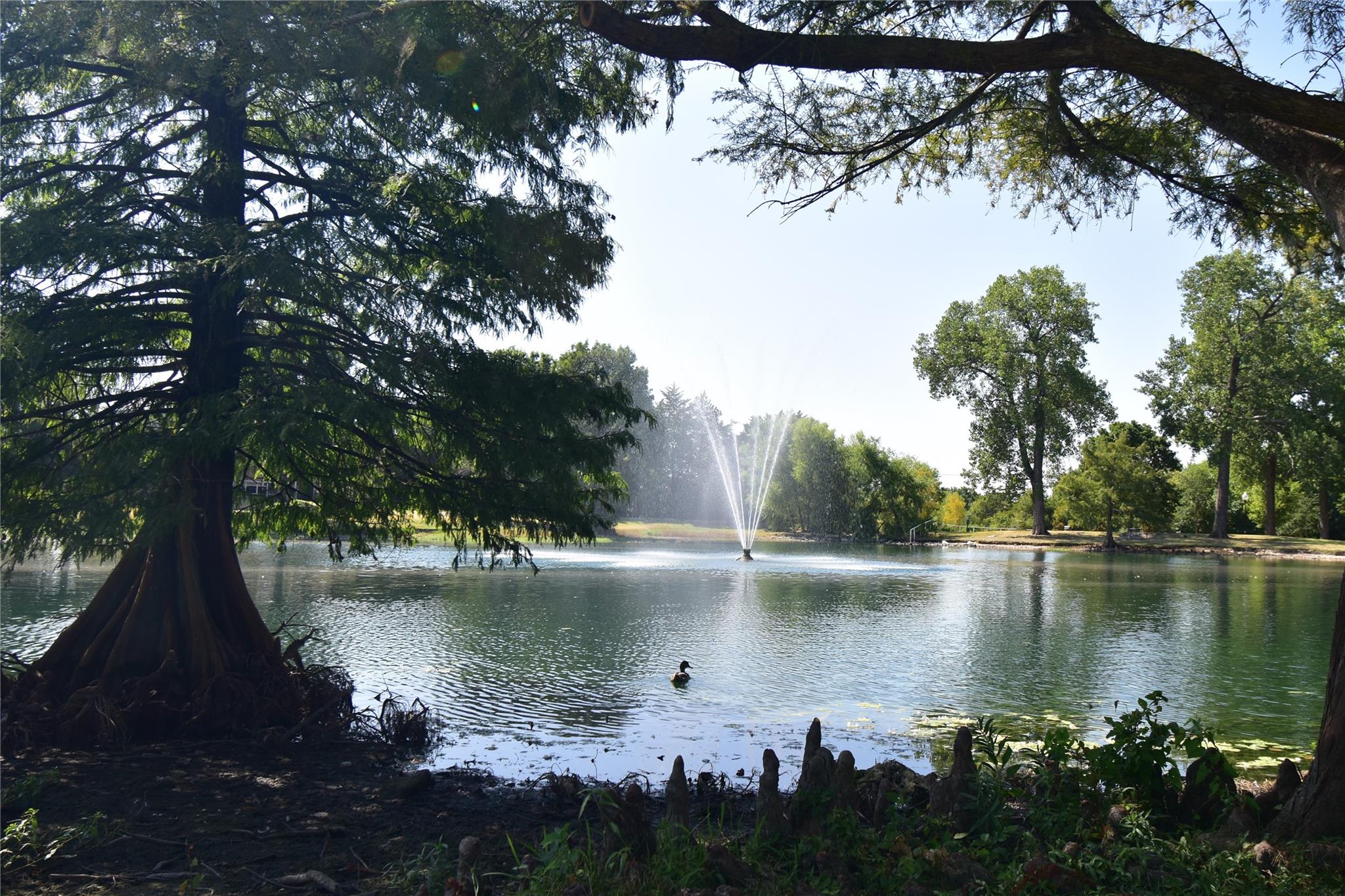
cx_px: 672
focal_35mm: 30
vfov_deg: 43.6
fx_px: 1121
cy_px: 448
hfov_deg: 61.9
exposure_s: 1/125
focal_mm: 20
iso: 100
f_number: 8
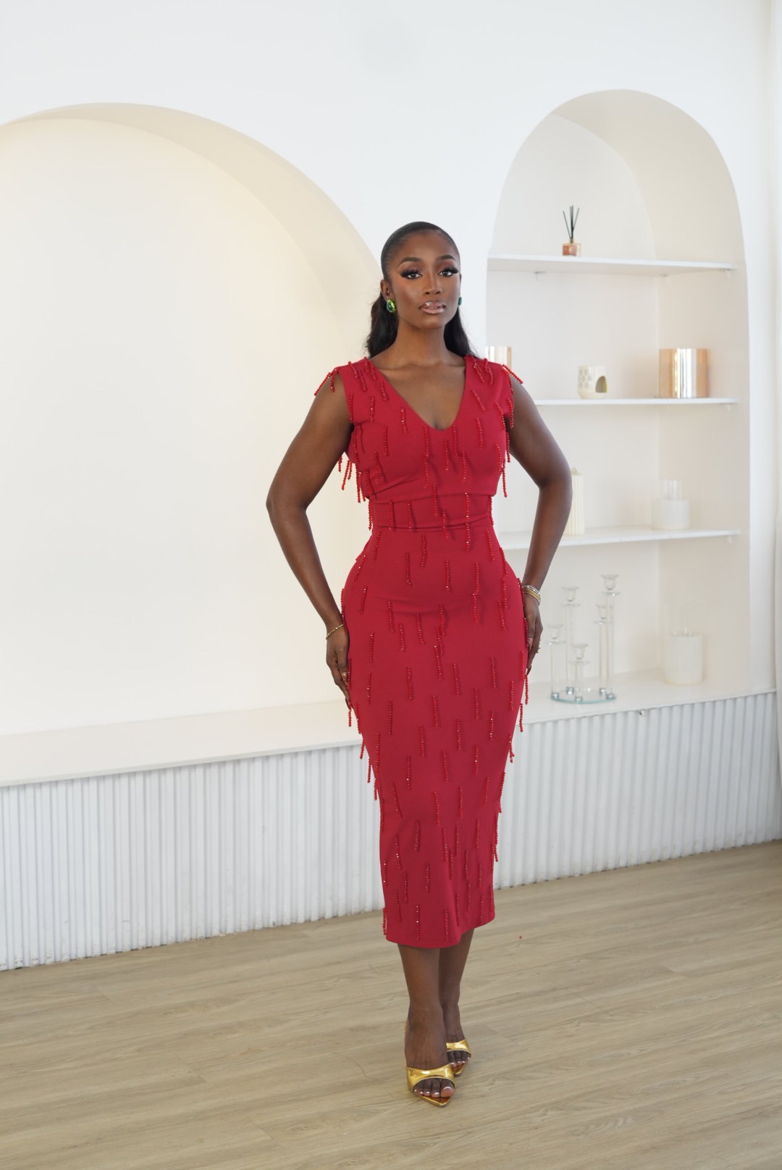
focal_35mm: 52
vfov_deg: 37.8
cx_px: 391
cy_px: 585
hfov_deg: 25.8
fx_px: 1708
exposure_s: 1/160
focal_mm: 35
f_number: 3.2
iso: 500
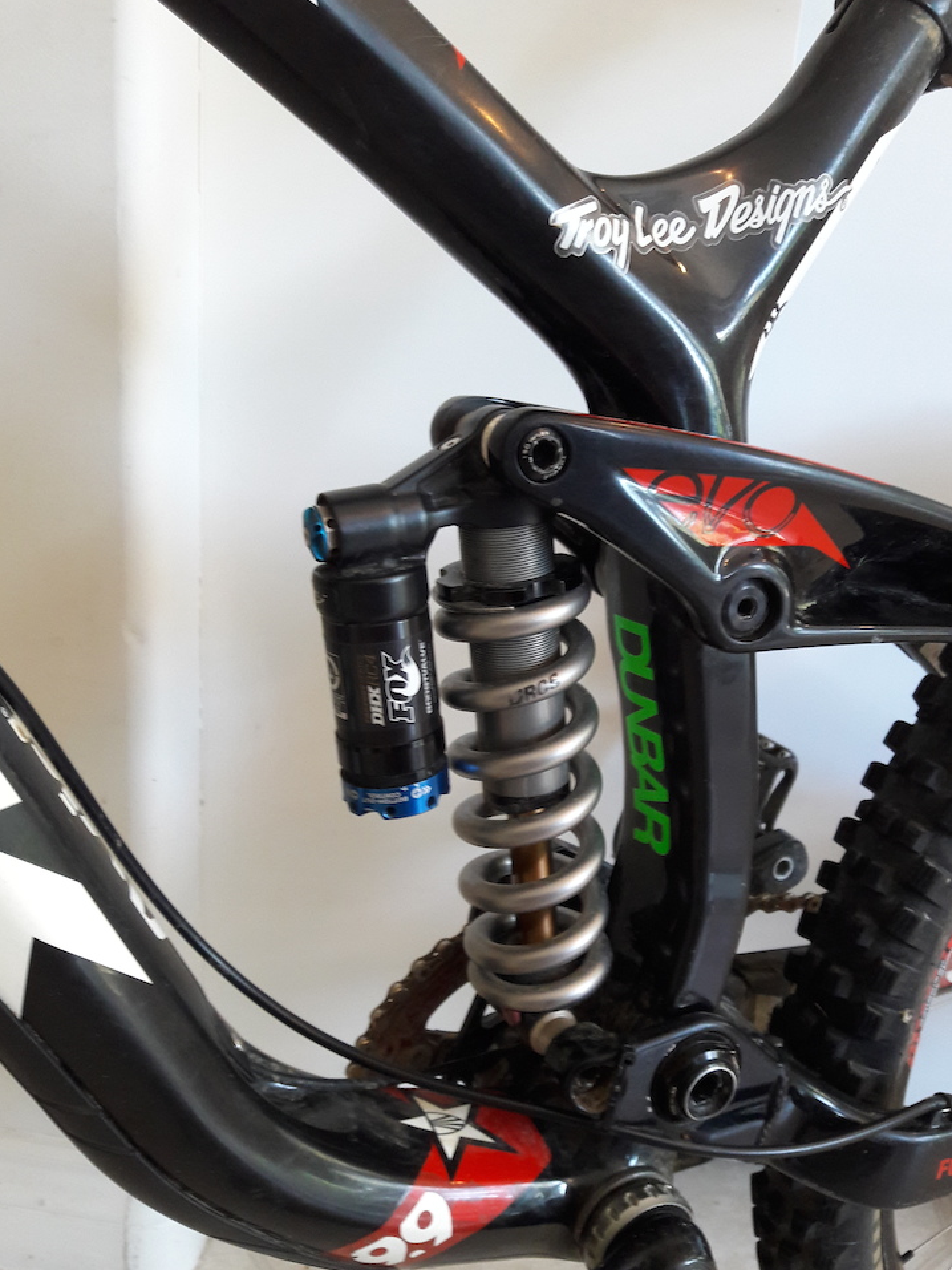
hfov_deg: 46.8
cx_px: 507
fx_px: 1100
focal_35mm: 30
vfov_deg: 60.0
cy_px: 644
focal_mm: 3.7
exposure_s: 1/30
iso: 160
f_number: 1.9
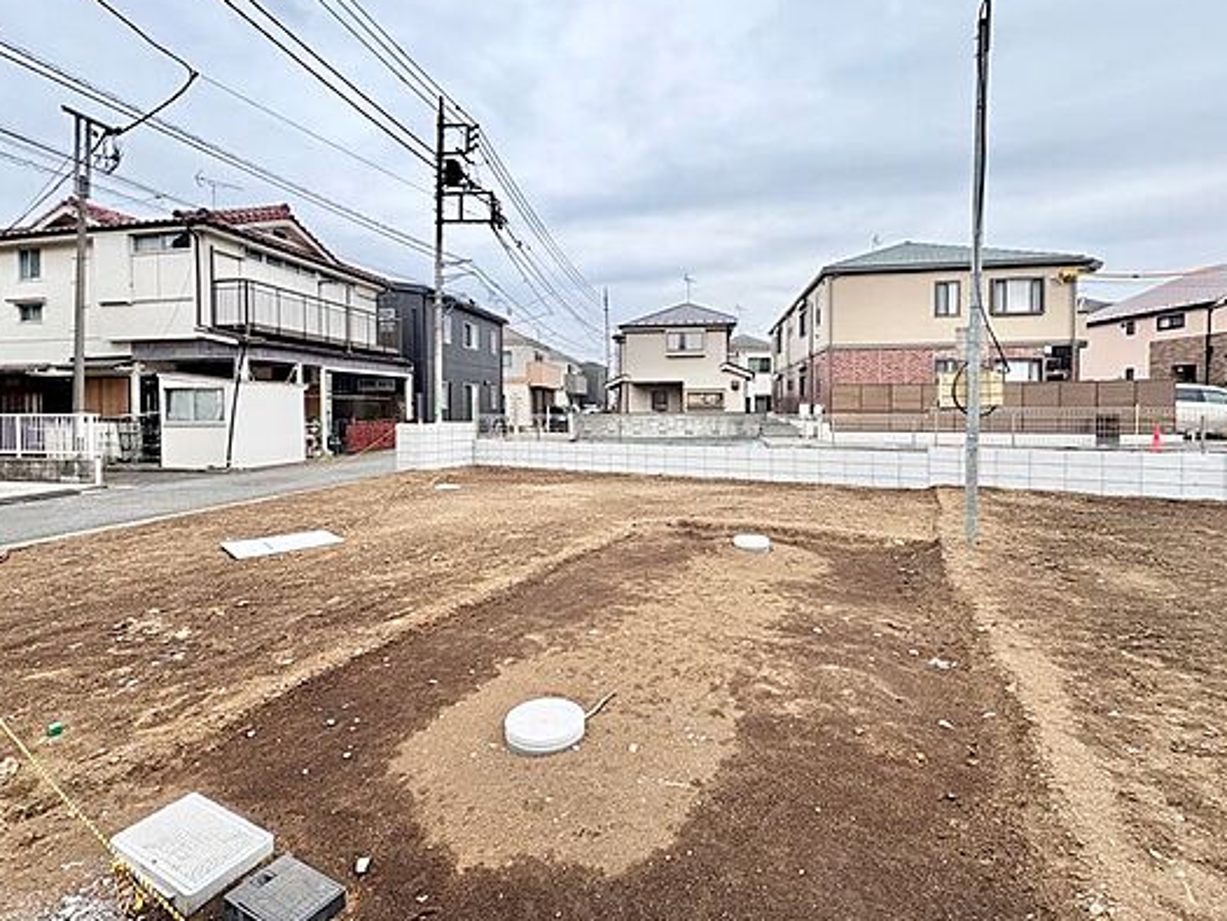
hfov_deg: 94.5
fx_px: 567
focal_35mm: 16
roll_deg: +0.8
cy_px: 418
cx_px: 612
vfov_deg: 77.9
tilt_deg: -1.2
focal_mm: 2.22
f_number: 2.2
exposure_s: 1/605
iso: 40
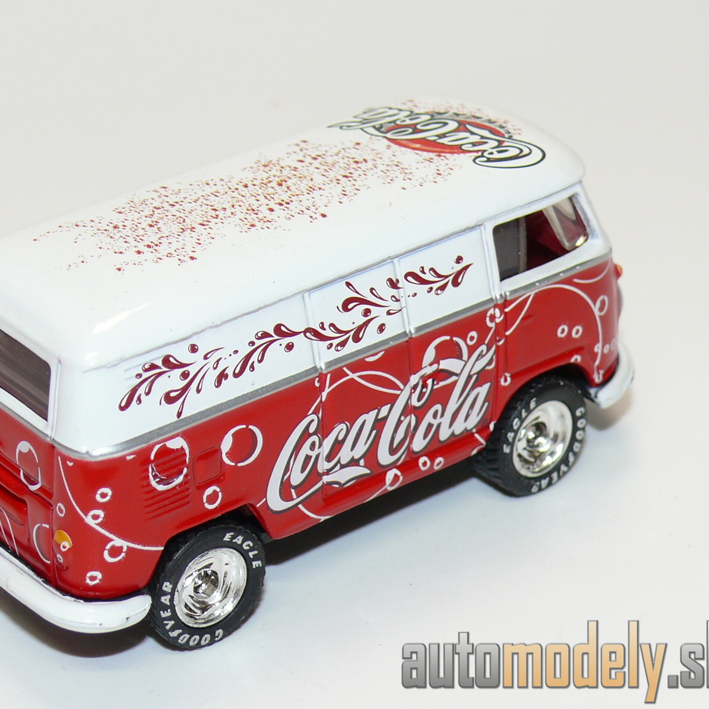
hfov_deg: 14.3
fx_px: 2827
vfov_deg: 14.3
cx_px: 265
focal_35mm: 122
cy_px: 354
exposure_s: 1/30
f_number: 4
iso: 100
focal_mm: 13.5
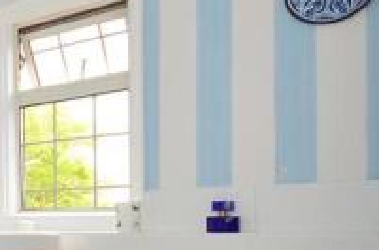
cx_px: -211
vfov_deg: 25.9
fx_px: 515
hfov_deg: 26.6
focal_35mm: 49
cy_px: 254
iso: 200
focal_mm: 10
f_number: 5.6
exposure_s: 1/125
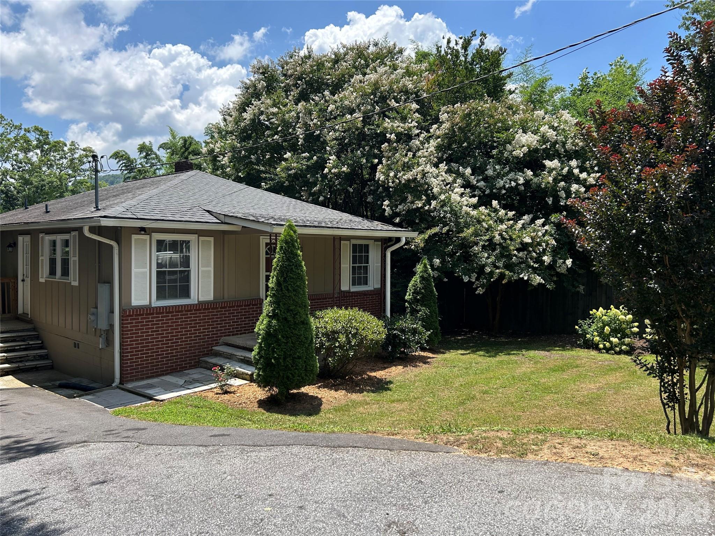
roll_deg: -0.5
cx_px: 358
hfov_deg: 67.3
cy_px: 268
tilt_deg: -1.3
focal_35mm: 26
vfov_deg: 53.1
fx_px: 537
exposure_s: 1/2299
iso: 50
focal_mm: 5.7
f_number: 1.5
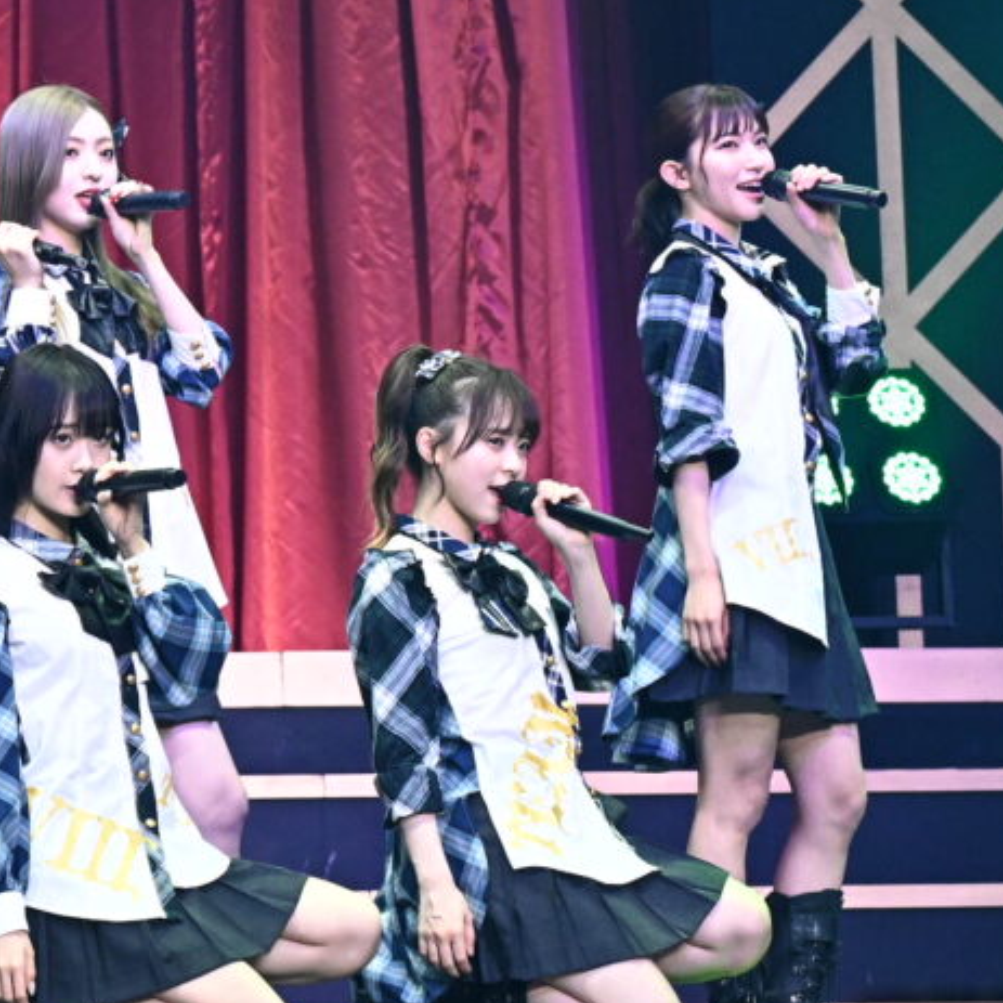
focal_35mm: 346
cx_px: -266
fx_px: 11342
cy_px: 270
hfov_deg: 5.0
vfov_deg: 5.1
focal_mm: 105
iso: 2500
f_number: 5.6
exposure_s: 1/800
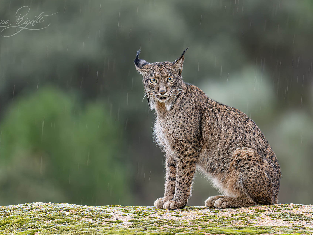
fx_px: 5887
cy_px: 118
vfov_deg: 2.3
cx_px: 148
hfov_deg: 3.0
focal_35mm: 651
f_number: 4.5
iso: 1600
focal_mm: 400
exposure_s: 1/100
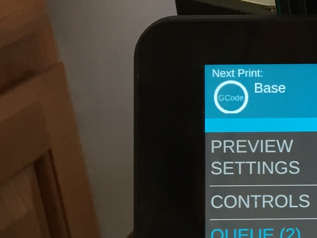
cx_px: 621
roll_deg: +1.2
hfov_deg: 14.5
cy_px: 196
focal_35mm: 114
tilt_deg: -24.3
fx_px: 1044
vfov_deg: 12.9
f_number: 2.2
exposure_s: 1/30
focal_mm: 4.15
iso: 80
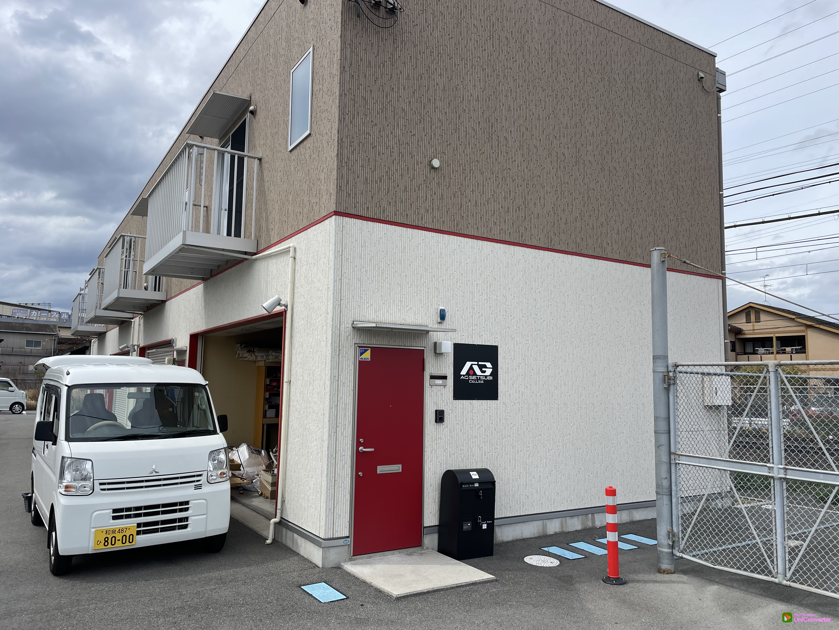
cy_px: 315
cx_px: 420
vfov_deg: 53.1
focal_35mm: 26
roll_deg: -1.1
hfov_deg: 67.3
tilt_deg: +7.1
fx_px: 630
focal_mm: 4.2
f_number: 1.6
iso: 32
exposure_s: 1/3861
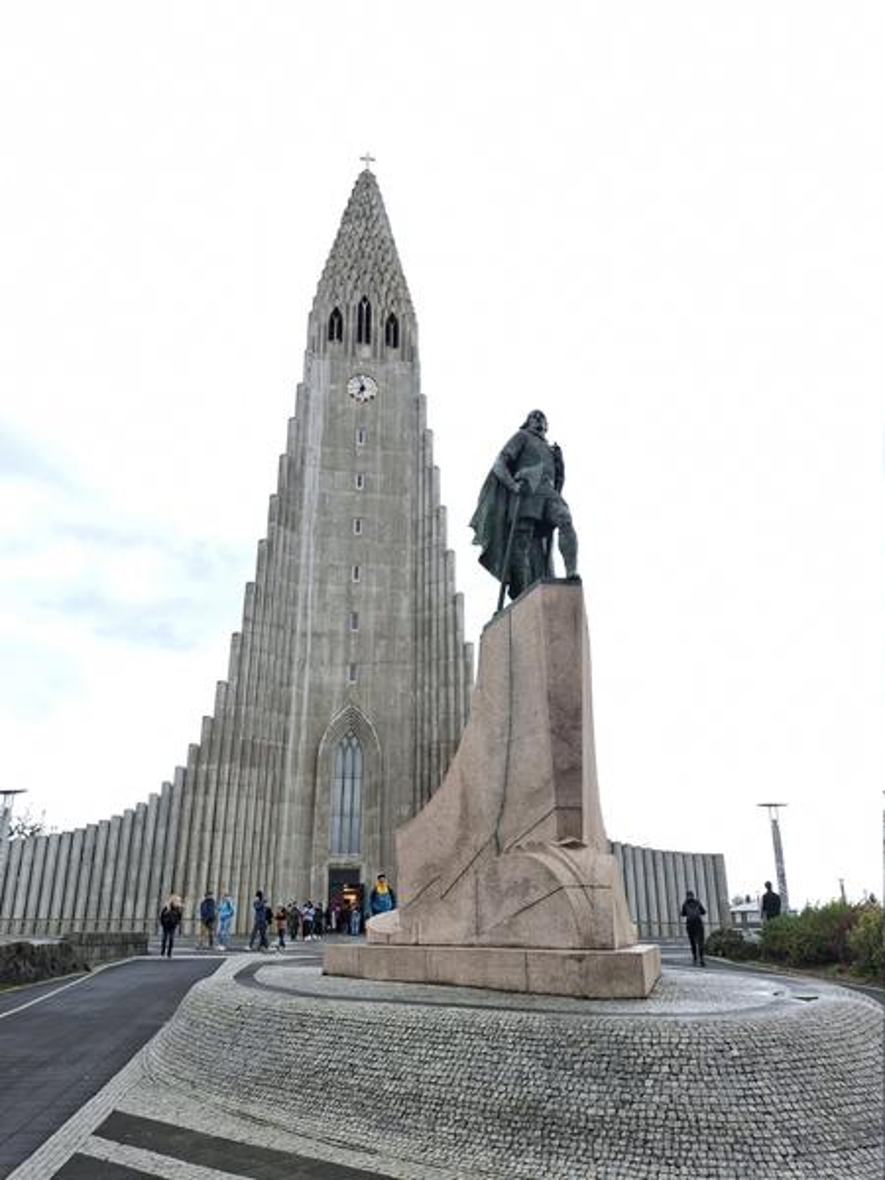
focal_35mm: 25
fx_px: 852
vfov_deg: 69.4
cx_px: 442
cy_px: 590
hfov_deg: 54.9
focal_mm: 4.69
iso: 40
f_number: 1.8
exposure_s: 1/100
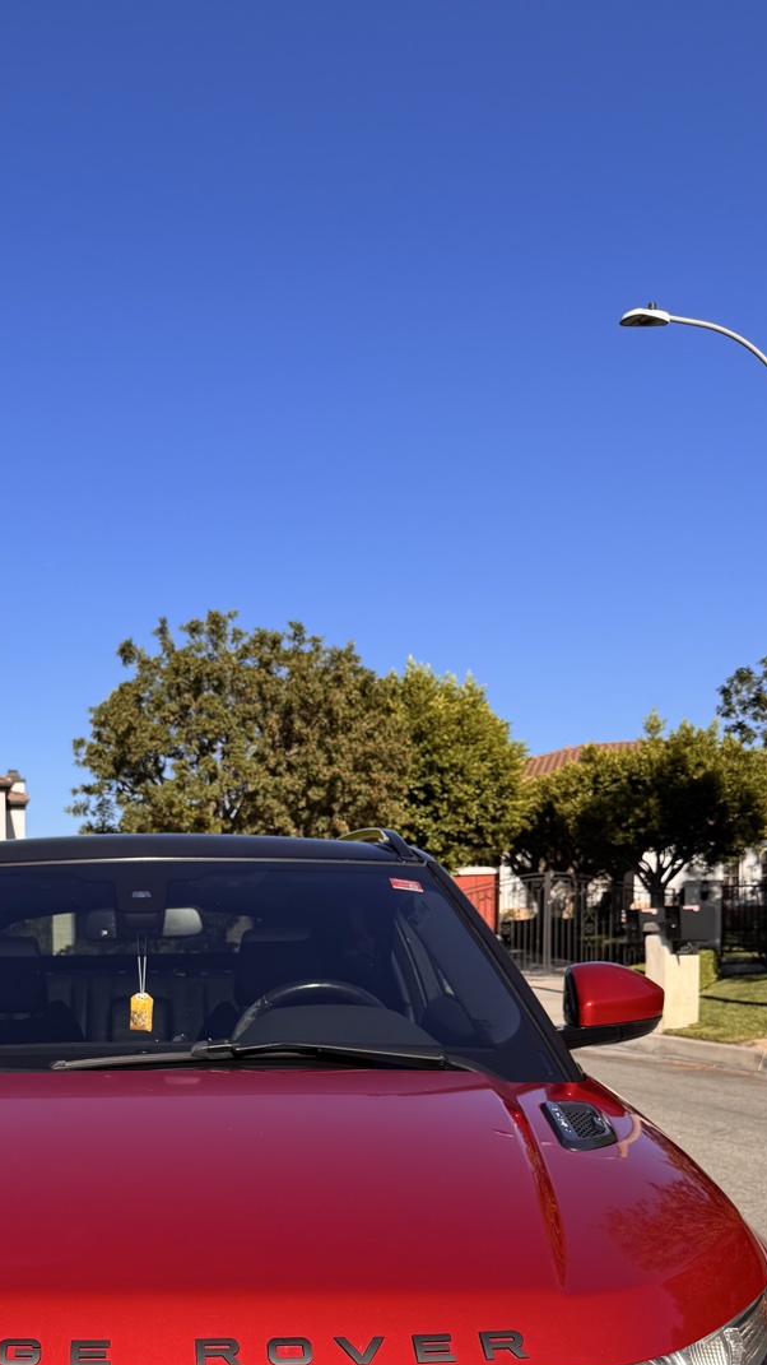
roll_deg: +0.2
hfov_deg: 27.6
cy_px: 1045
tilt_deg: -4.5
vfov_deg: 46.4
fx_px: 1519
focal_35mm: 42
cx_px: 118
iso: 80
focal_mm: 6.76
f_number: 1.78
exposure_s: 1/3096
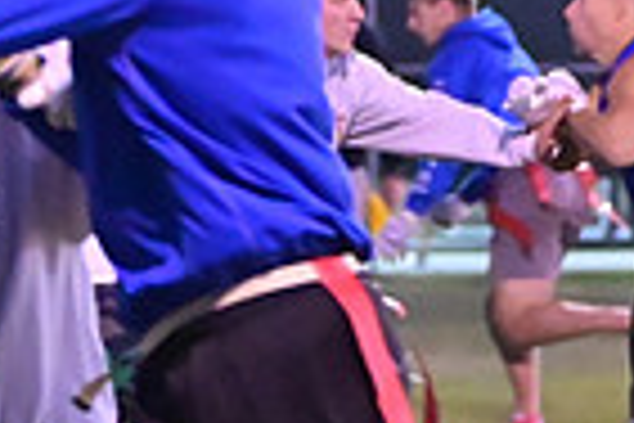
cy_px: 389
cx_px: 1272
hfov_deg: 3.2
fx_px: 11376
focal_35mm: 646
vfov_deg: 2.1
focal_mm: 105
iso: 6400
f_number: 4
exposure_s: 1/400
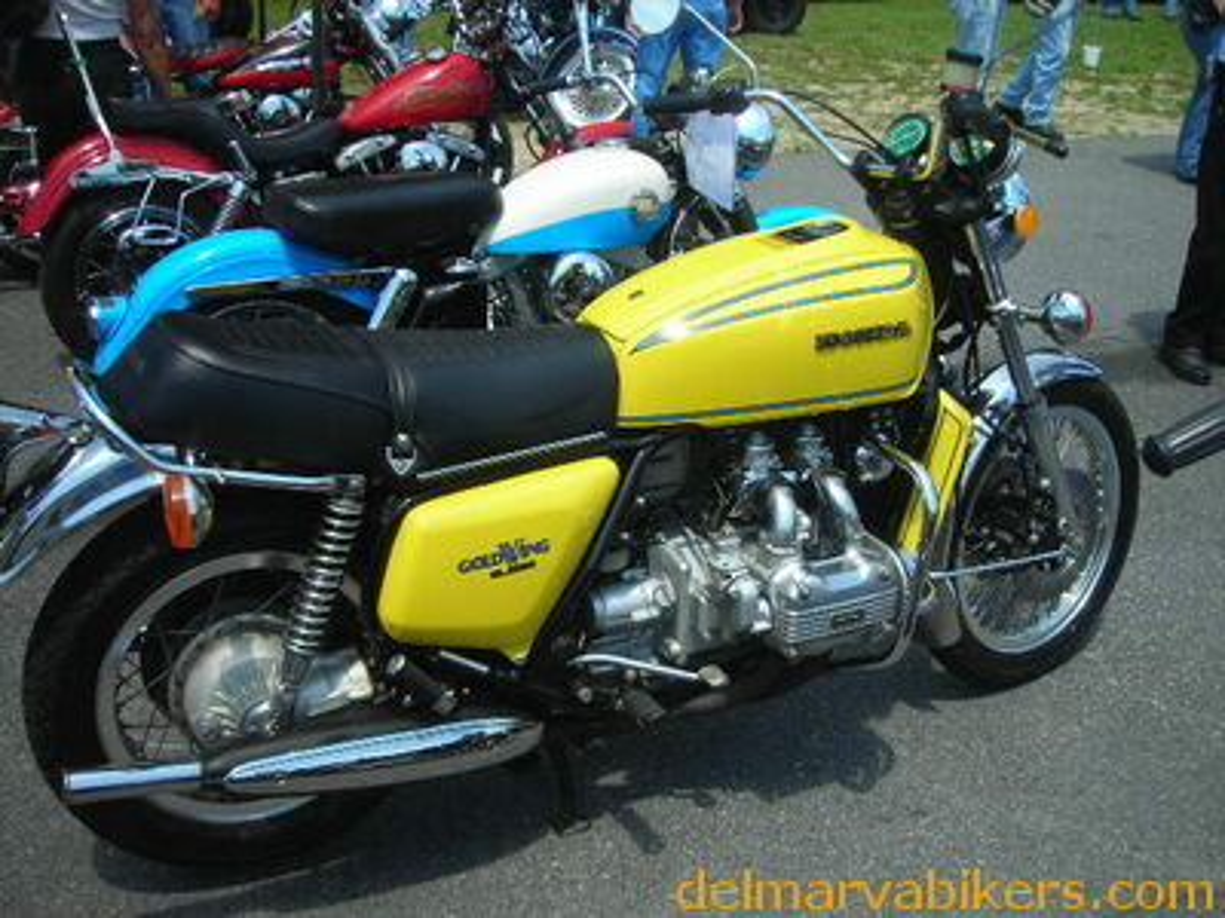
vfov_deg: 37.7
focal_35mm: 38
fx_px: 1345
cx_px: 612
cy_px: 459
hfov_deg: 49.0
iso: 50
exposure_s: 1/142
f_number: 6.4
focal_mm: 6.3
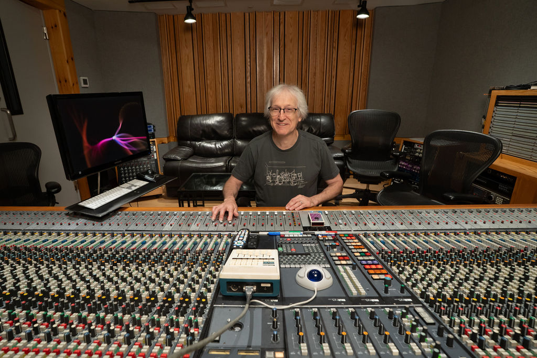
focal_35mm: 18
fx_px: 268
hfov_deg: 90.2
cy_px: 180
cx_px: 260
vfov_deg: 67.6
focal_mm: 16
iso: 1600
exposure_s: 1/160
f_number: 5.6
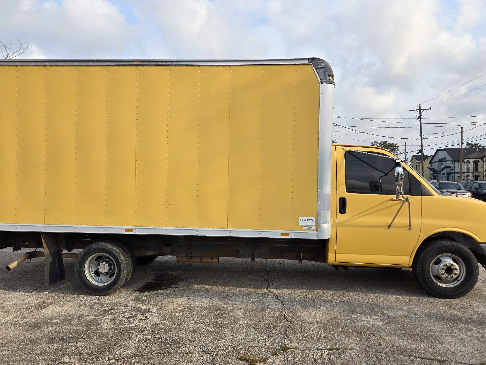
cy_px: 197
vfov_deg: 49.7
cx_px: 217
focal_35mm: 28
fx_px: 393
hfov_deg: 63.3
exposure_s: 1/902
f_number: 1.8
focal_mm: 5.4
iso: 25
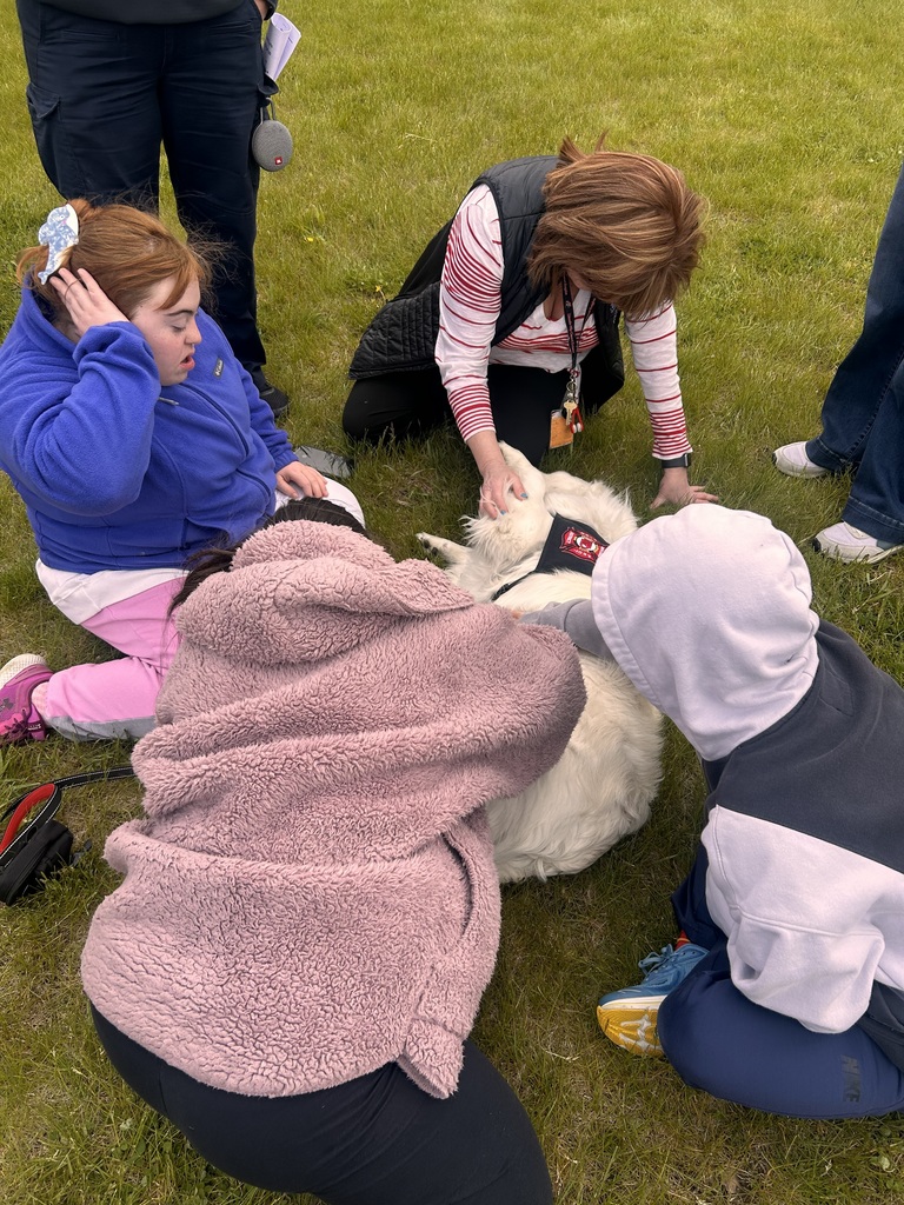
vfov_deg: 67.3
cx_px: 452
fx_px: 905
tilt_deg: -46.1
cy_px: 602
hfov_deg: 53.1
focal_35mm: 26
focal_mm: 5.7
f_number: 1.5
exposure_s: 1/1808
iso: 50
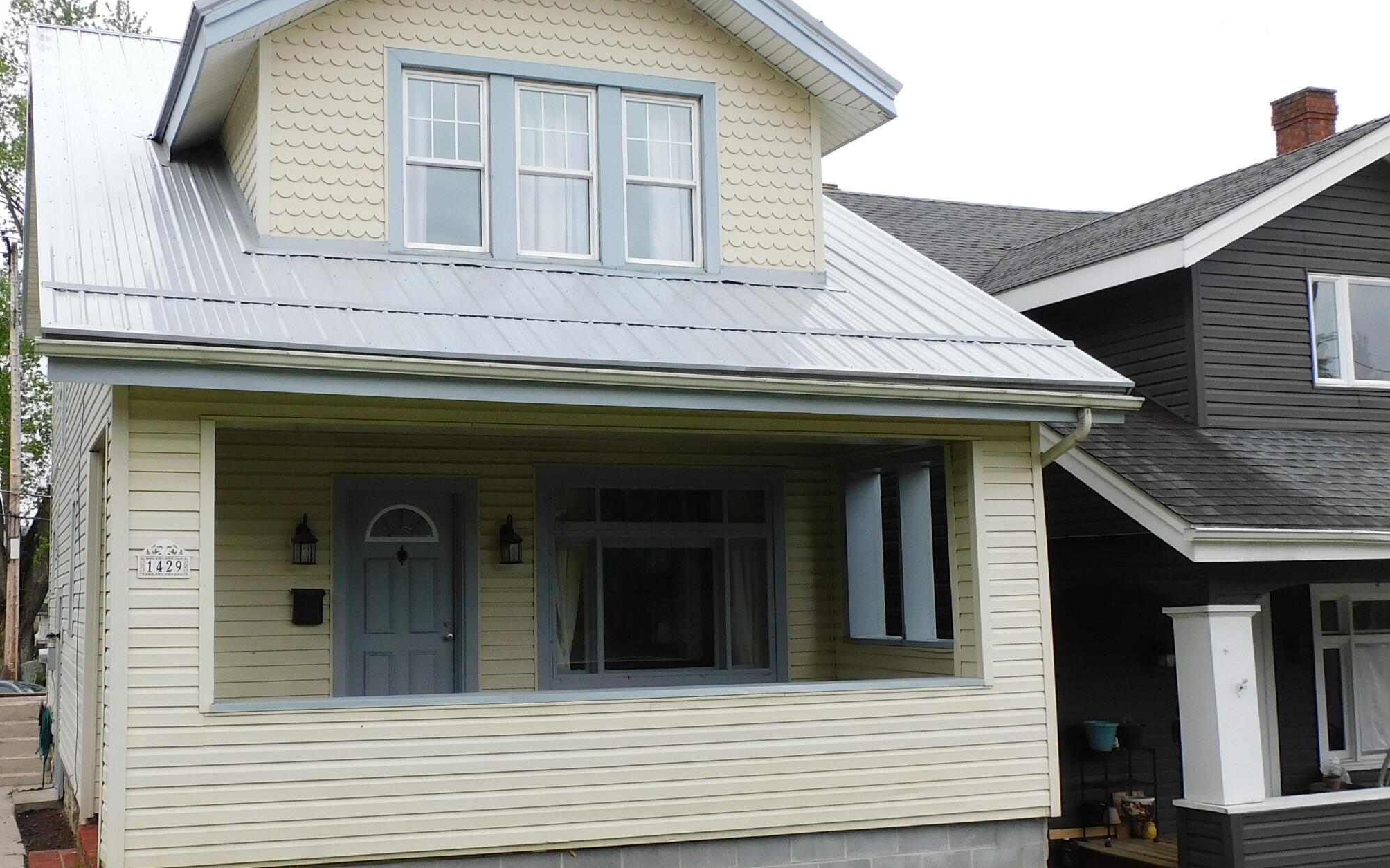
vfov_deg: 33.6
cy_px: 466
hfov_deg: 51.0
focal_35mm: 38
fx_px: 1440
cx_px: 520
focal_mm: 4.3
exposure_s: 1/500
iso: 125
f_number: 3.3
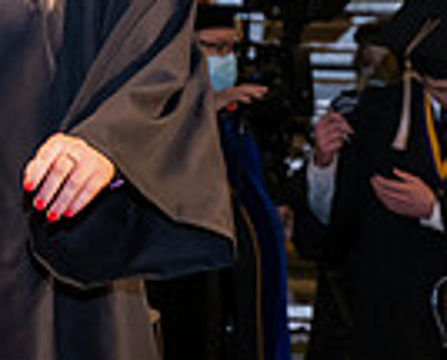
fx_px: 3330
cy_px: -42
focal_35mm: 251
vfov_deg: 6.2
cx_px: -430
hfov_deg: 7.4
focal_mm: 62
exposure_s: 1/200
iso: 1600
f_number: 6.3
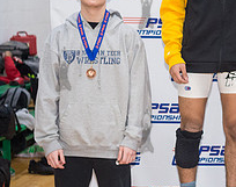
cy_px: 70
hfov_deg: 16.0
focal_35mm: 114
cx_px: 319
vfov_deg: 13.4
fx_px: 792
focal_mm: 35
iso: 4000
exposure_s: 1/400
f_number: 3.5
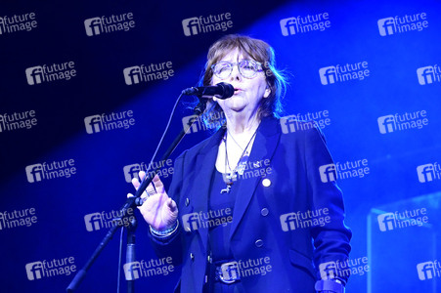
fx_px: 2448
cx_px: 220
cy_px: 146
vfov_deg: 6.9
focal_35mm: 200
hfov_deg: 10.3
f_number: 5
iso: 6400
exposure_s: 1/250
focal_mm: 200
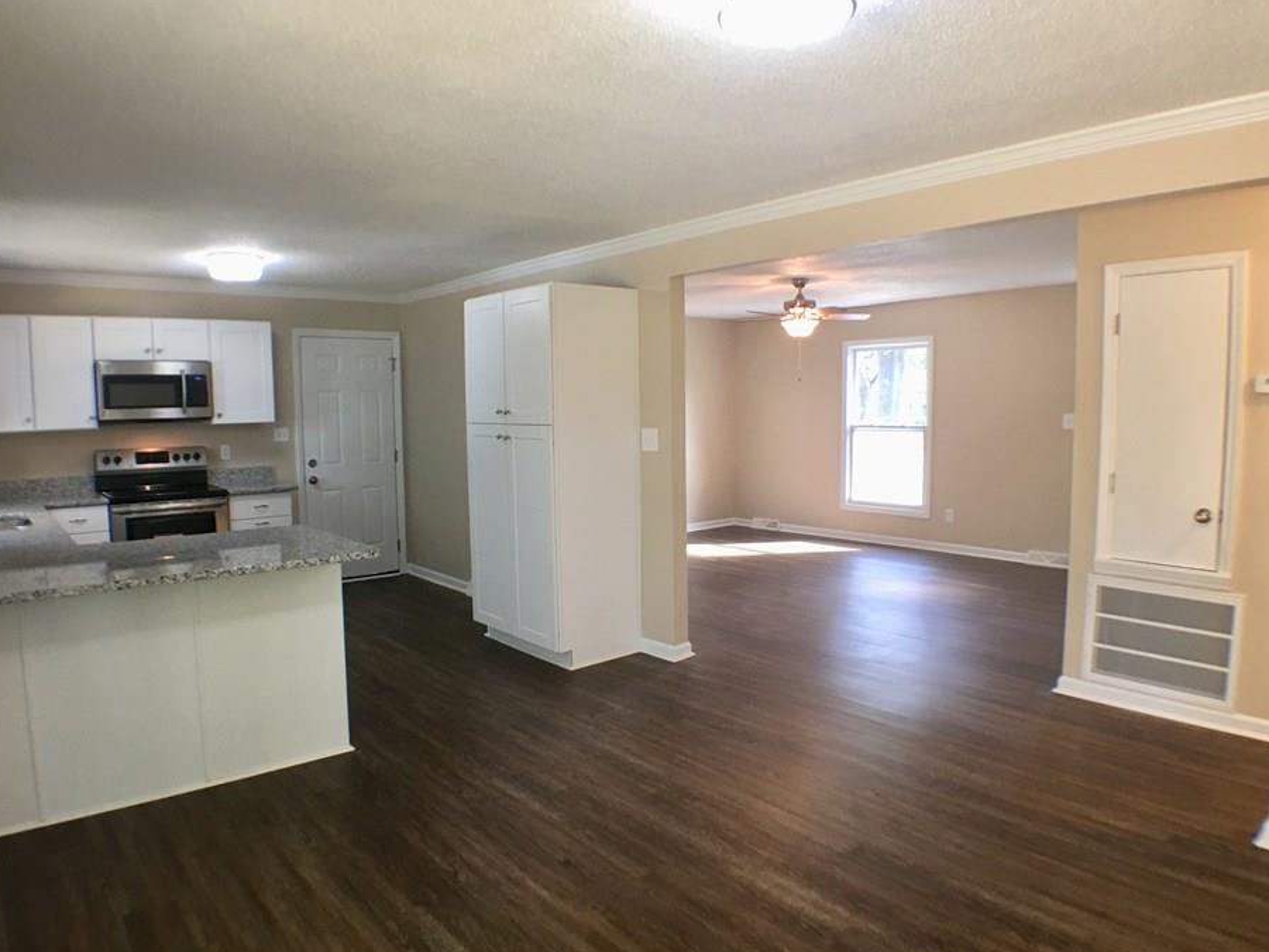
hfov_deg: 55.3
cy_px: 494
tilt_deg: -4.4
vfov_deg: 42.9
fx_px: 1210
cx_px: 599
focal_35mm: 33
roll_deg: +0.7
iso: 32
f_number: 2.2
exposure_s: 1/15
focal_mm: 4.15
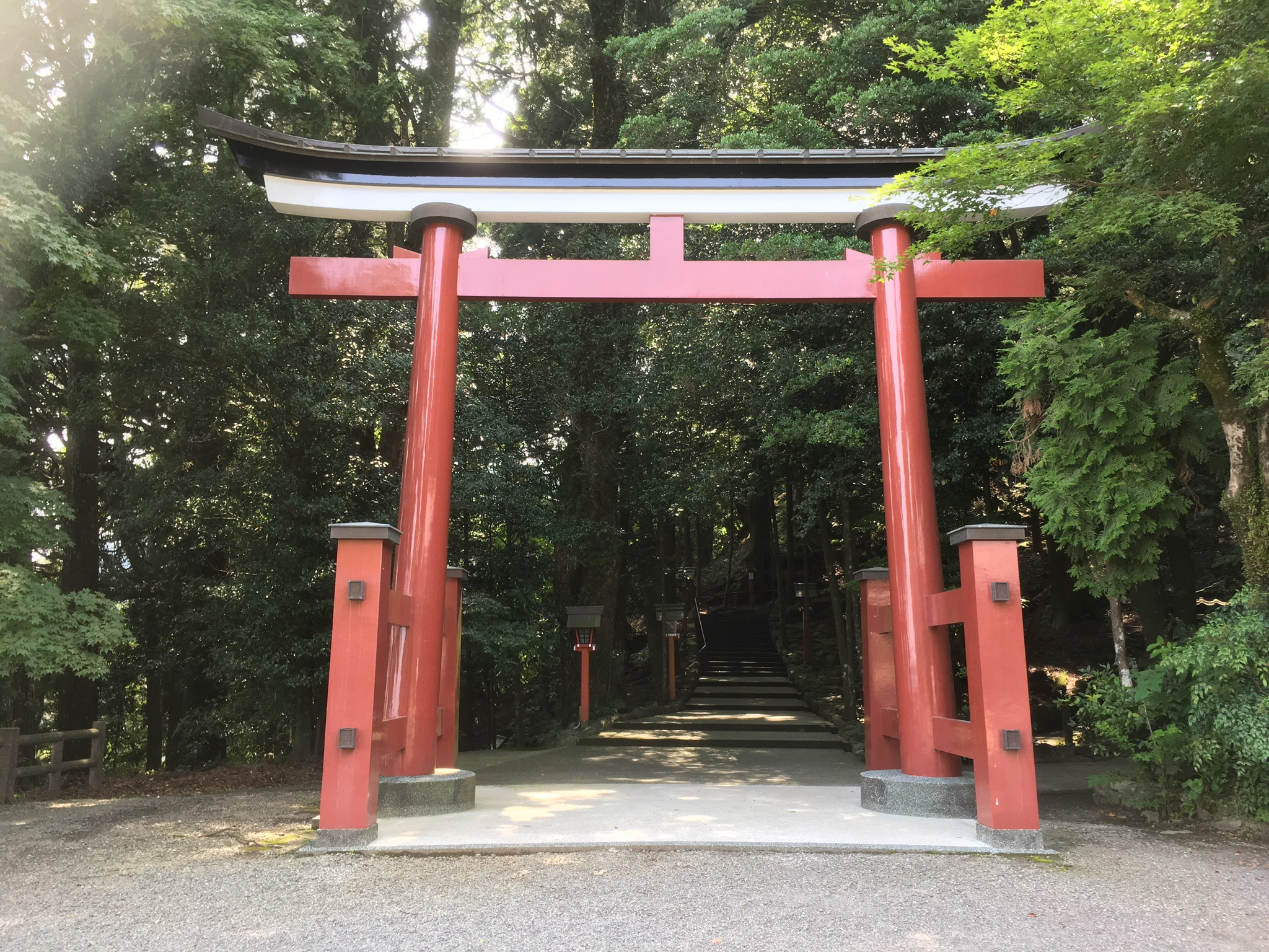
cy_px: 476
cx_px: 634
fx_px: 1063
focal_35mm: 29
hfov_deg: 61.7
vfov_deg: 48.2
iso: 40
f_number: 2.2
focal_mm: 4.15
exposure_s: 1/120
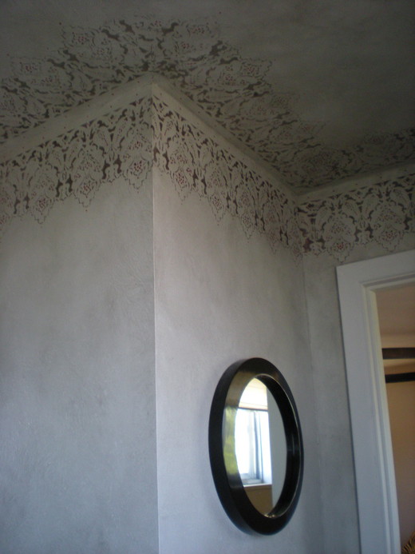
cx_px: 208
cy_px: 277
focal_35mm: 38
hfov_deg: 37.7
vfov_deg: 49.0
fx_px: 607
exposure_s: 1/24
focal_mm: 6.3
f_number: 3.1
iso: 200
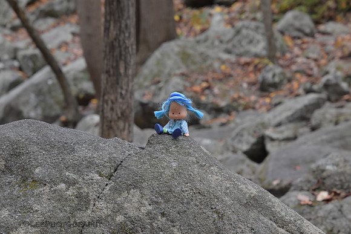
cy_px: 117
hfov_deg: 10.2
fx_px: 1975
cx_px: 176
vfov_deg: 6.8
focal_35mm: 202
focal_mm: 135
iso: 1600
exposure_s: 1/250
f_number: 9.5
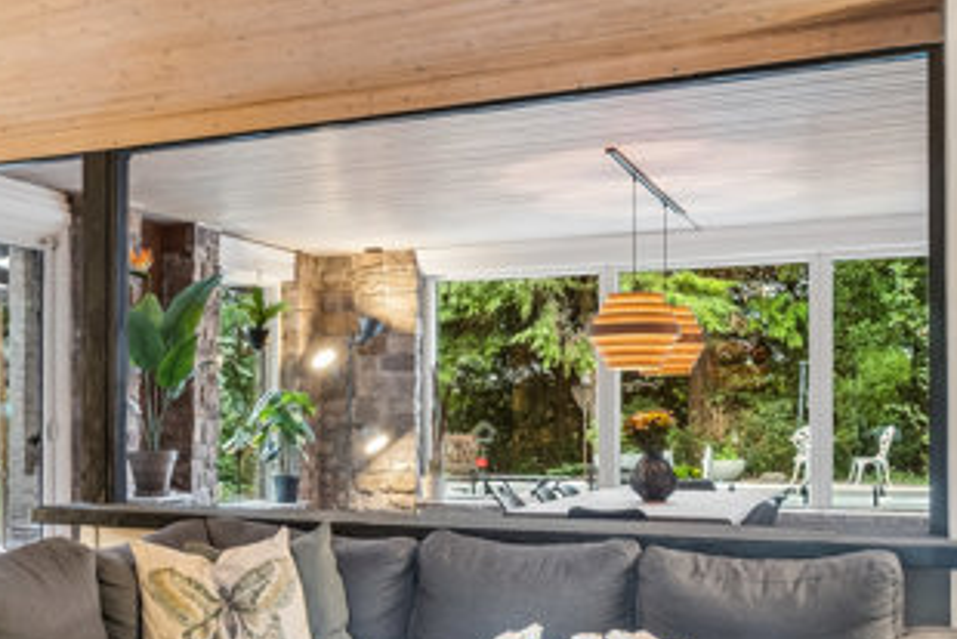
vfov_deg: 26.7
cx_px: 130
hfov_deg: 37.3
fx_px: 1337
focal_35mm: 50
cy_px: 418
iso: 200
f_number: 8
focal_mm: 13
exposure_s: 2.5
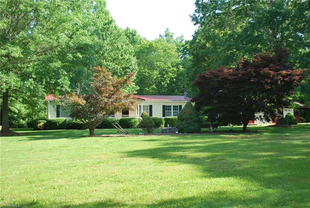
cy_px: 104
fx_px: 362
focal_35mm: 42
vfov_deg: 32.0
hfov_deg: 46.3
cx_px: 155
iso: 110
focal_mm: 28
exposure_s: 1/125
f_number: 4.5
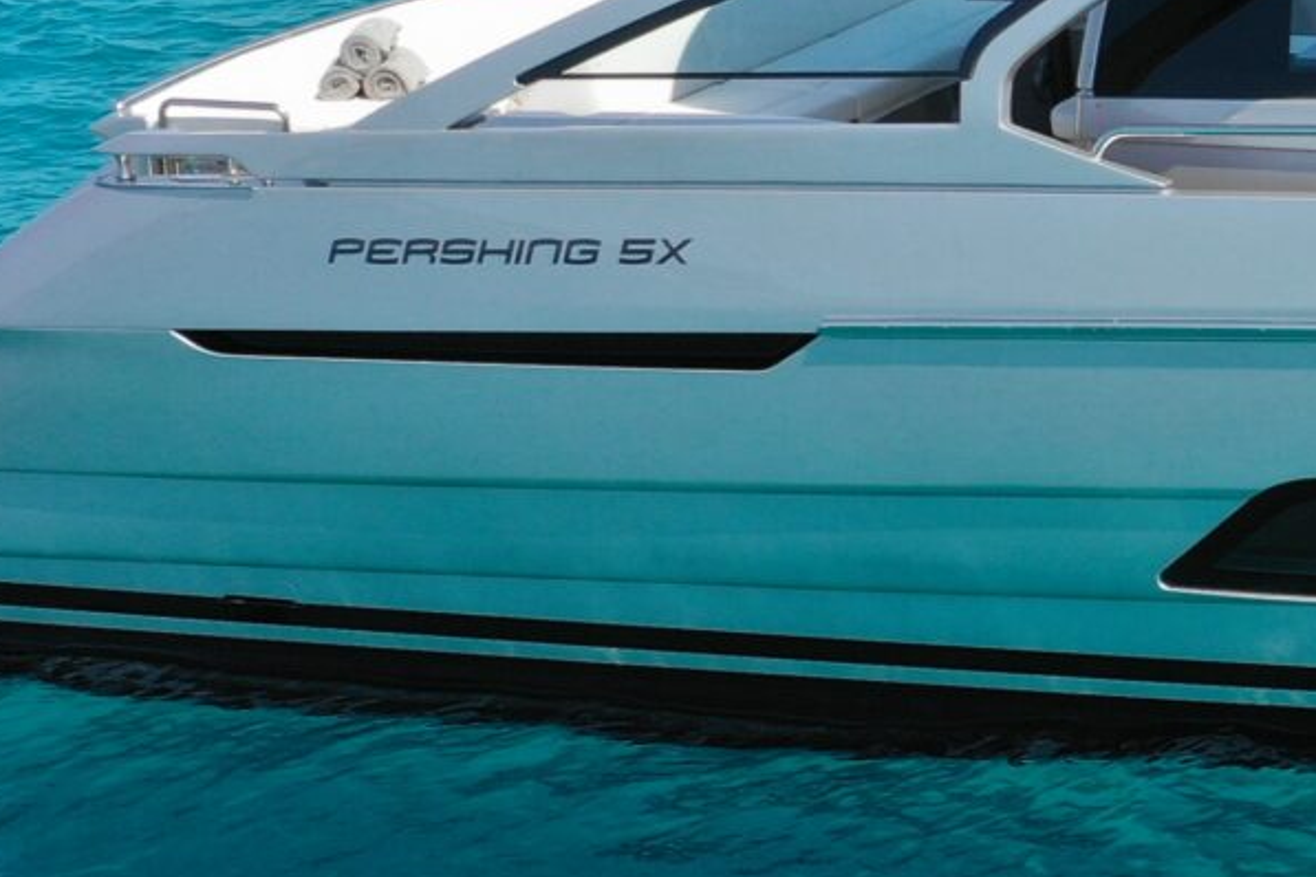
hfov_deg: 15.2
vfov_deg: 11.4
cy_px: 446
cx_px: 2207
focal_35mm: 120
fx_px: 4386
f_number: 5.6
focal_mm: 10.26
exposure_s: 1/400
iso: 100
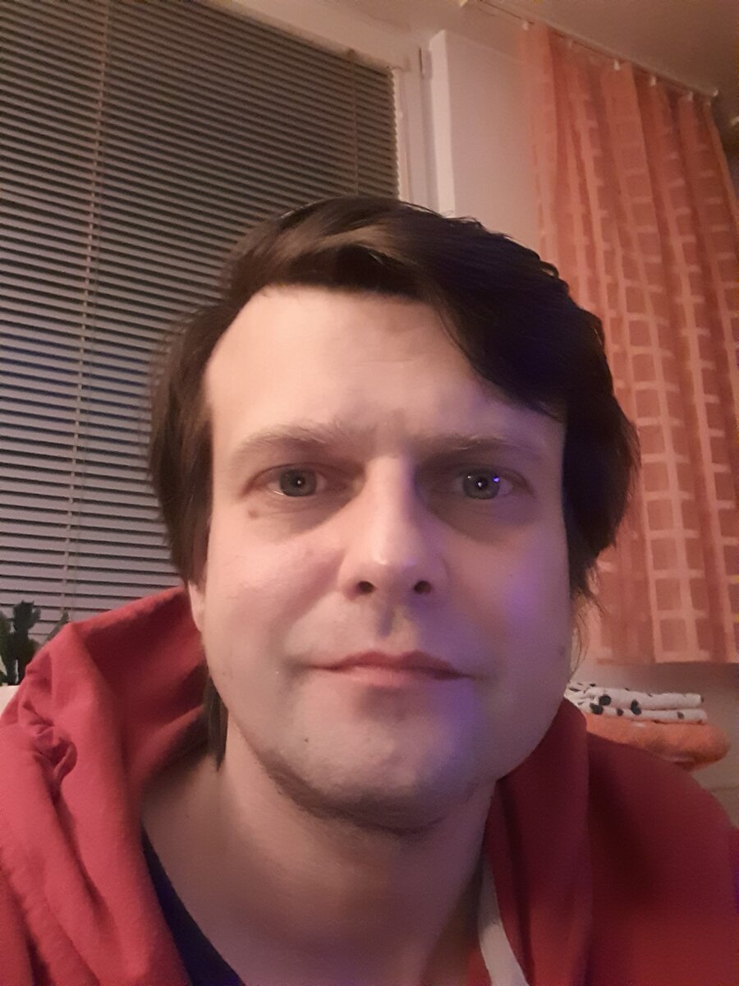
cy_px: 493
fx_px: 882
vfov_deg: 58.4
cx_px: 370
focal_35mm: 31
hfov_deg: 45.4
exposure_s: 1/8
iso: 1250
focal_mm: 2.61
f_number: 2
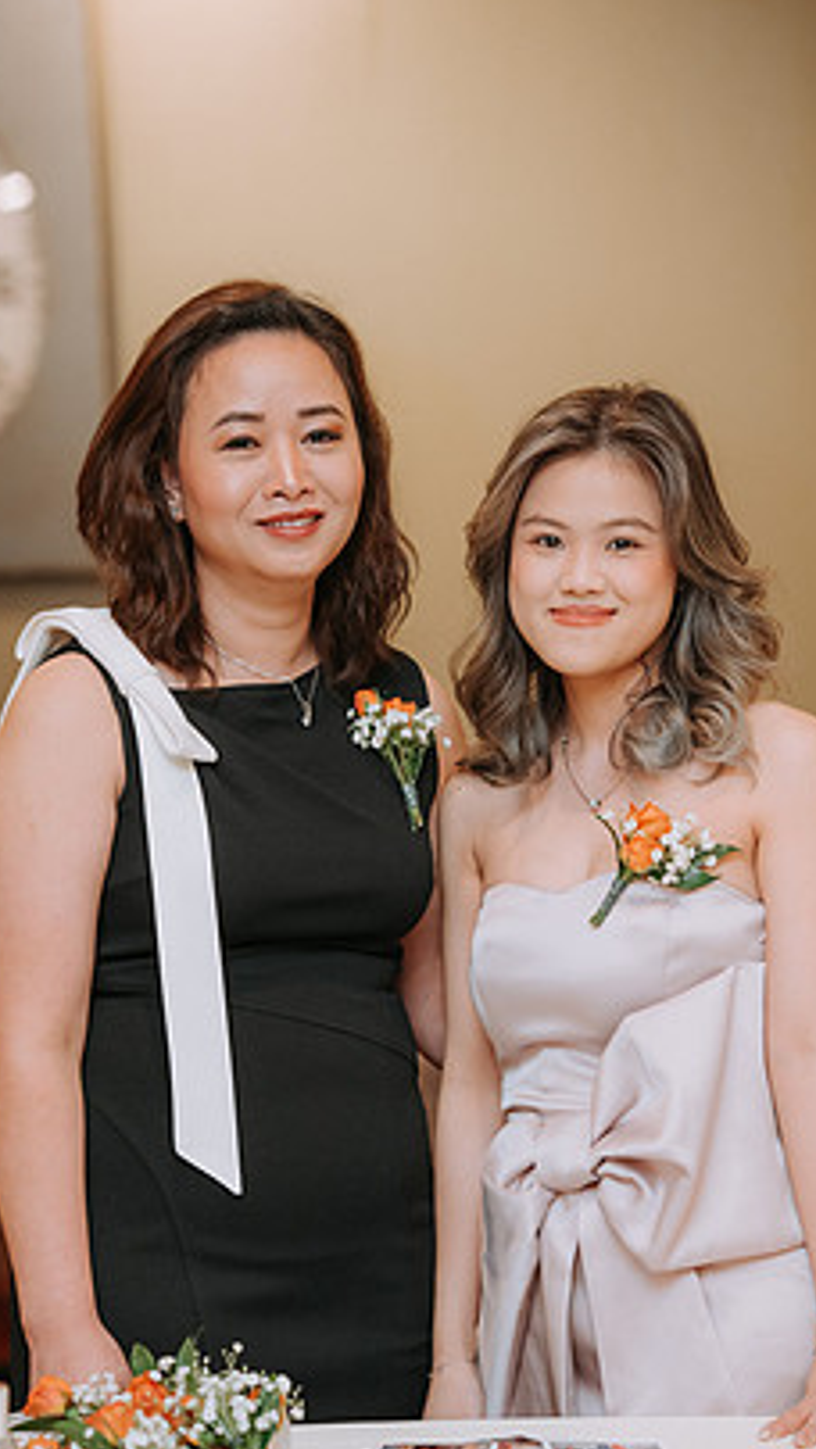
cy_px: 769
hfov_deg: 12.2
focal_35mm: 99
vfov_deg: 21.6
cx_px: 369
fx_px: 3806
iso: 1600
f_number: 2.5
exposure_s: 1/200
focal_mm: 85
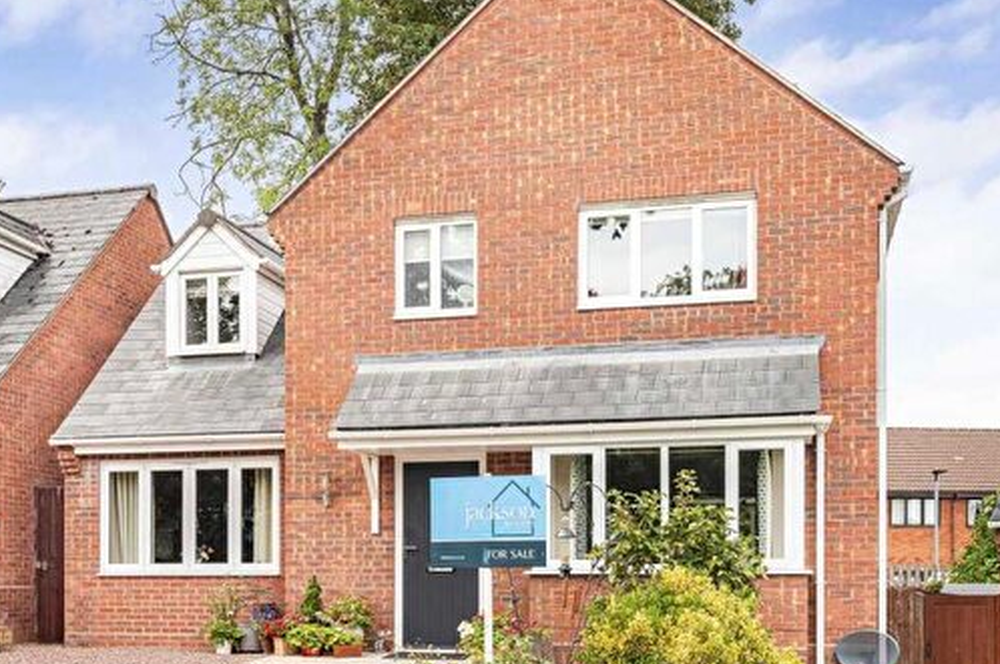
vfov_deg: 29.4
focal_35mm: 46
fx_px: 1268
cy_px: 357
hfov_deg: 42.8
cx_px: 390
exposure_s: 1/100
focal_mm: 32.5
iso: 100
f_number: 7.1
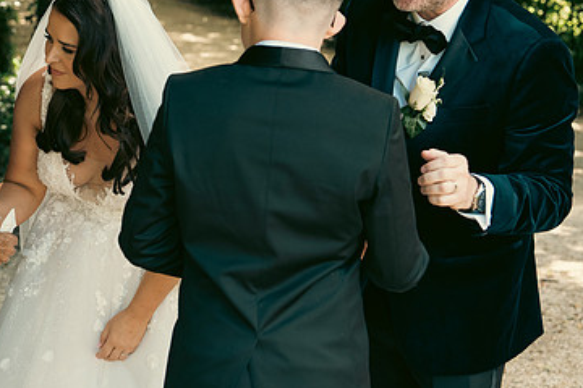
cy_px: 129
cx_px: 164
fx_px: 1878
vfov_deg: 11.8
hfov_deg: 17.6
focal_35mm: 116
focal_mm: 48
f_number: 3.5
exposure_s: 1/200
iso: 500
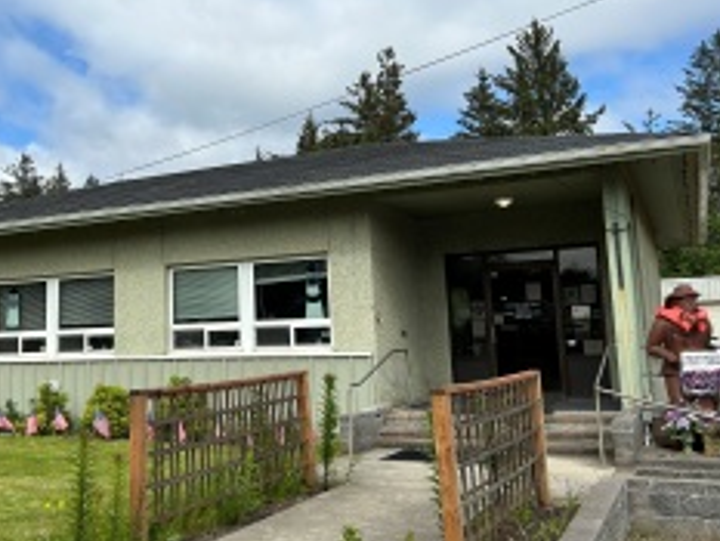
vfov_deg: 36.8
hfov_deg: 47.0
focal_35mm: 39
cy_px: 224
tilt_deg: +9.4
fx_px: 812
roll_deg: +2.1
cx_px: 232
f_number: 1.5
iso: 50
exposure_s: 1/4630
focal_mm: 5.7
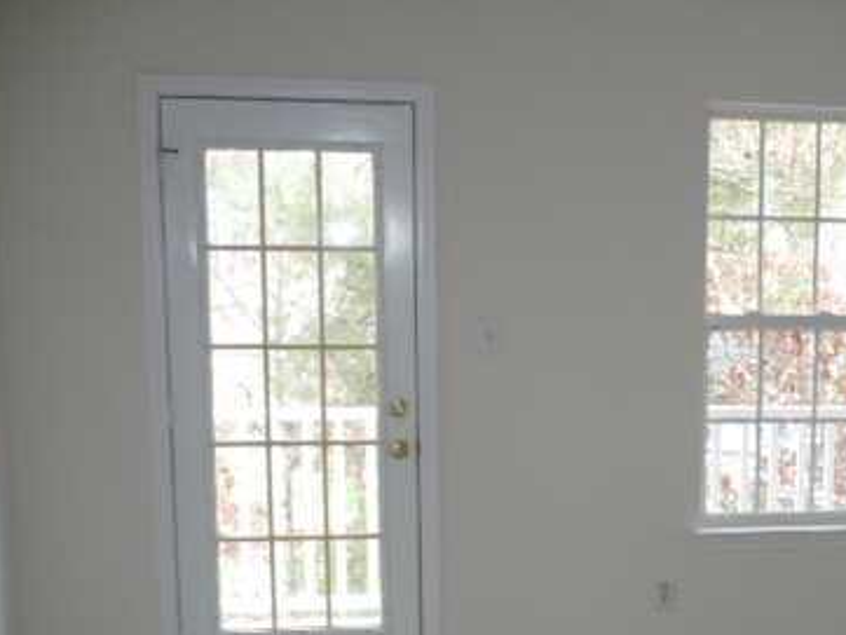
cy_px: 541
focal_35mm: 62
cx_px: 722
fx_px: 1516
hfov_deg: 30.1
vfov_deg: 23.2
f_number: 2.8
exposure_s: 1/40
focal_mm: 5.8
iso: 100
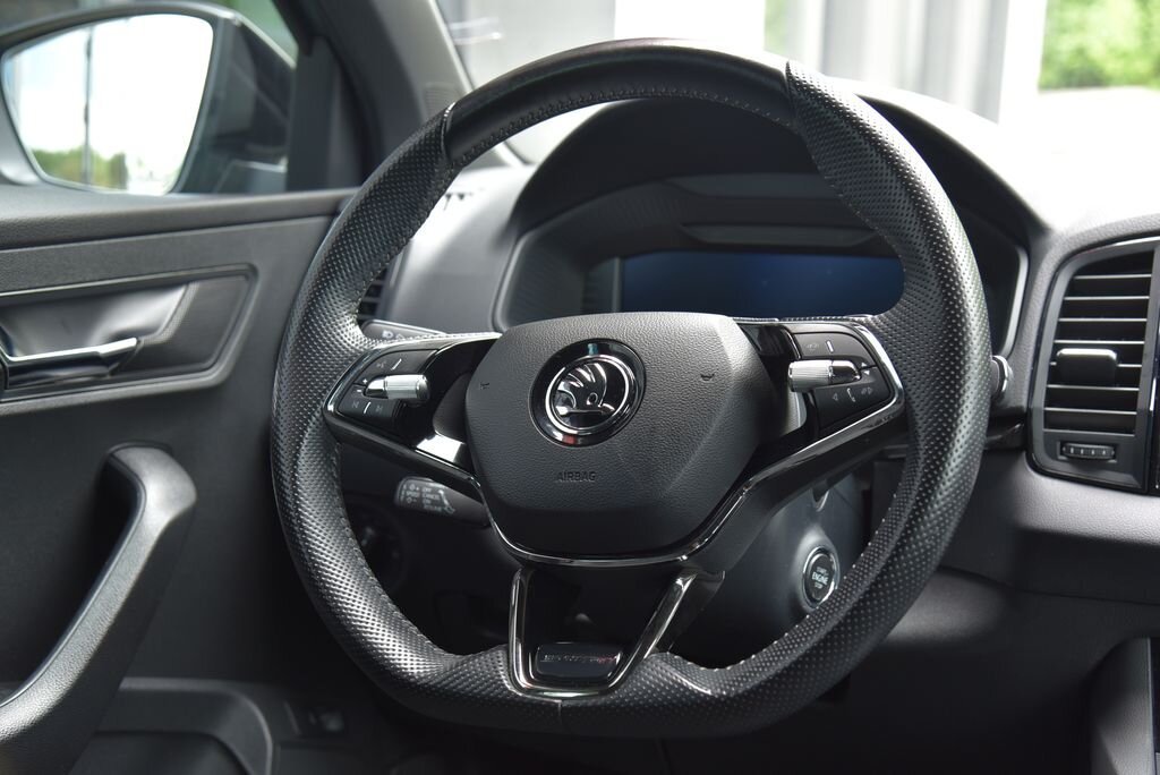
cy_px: 388
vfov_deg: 29.3
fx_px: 1483
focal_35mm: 46
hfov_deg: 42.7
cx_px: 580
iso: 500
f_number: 4.5
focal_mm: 46
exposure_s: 1/80
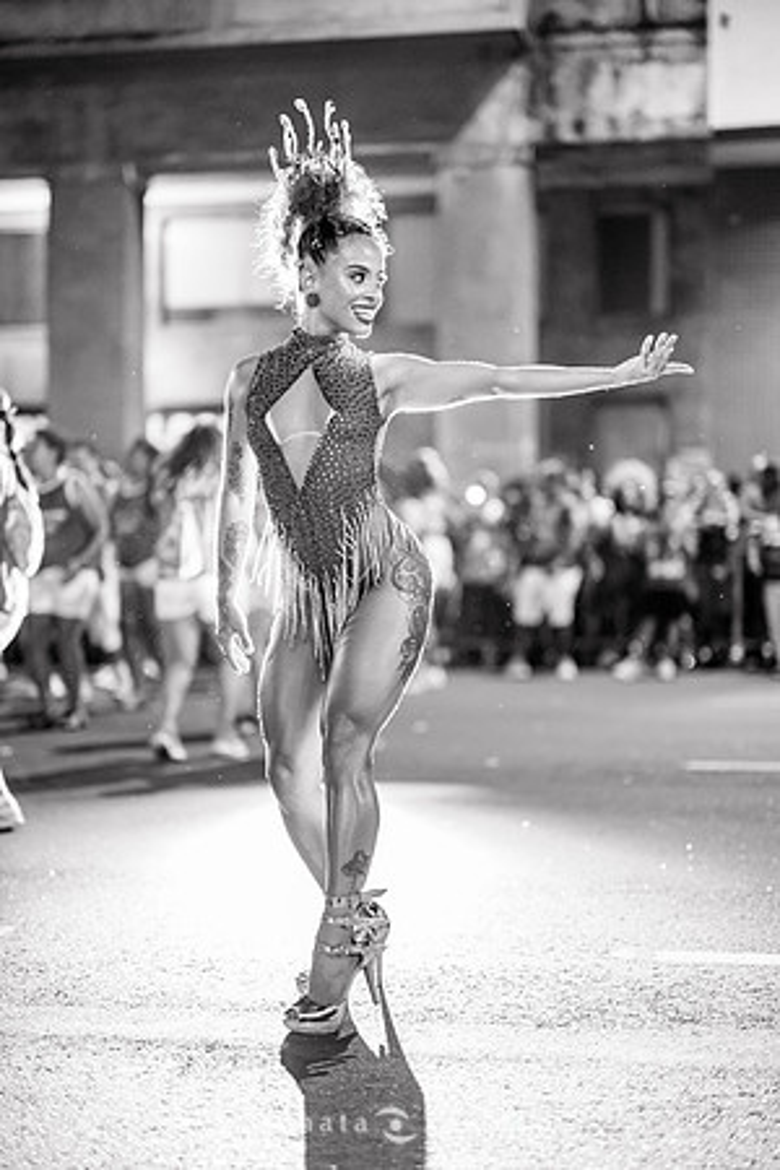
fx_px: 1625
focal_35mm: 50
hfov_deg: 27.0
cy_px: 585
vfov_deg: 39.6
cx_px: 390
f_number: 1.2
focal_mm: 50
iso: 2000
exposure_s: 1/320
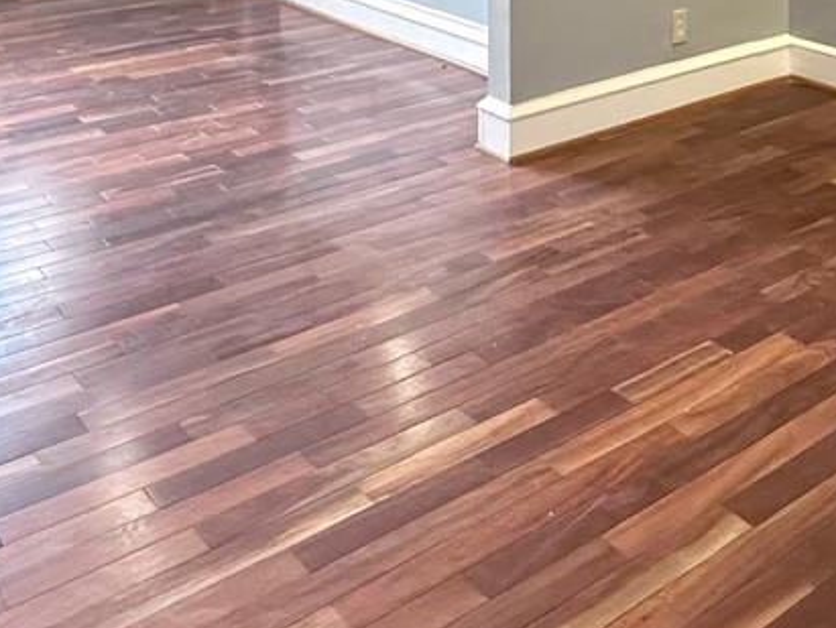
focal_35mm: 49
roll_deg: -0.6
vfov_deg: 25.0
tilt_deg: -2.0
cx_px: 610
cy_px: -226
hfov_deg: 38.1
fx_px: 1184
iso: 250
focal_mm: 2.22
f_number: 2.2
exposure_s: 1/120
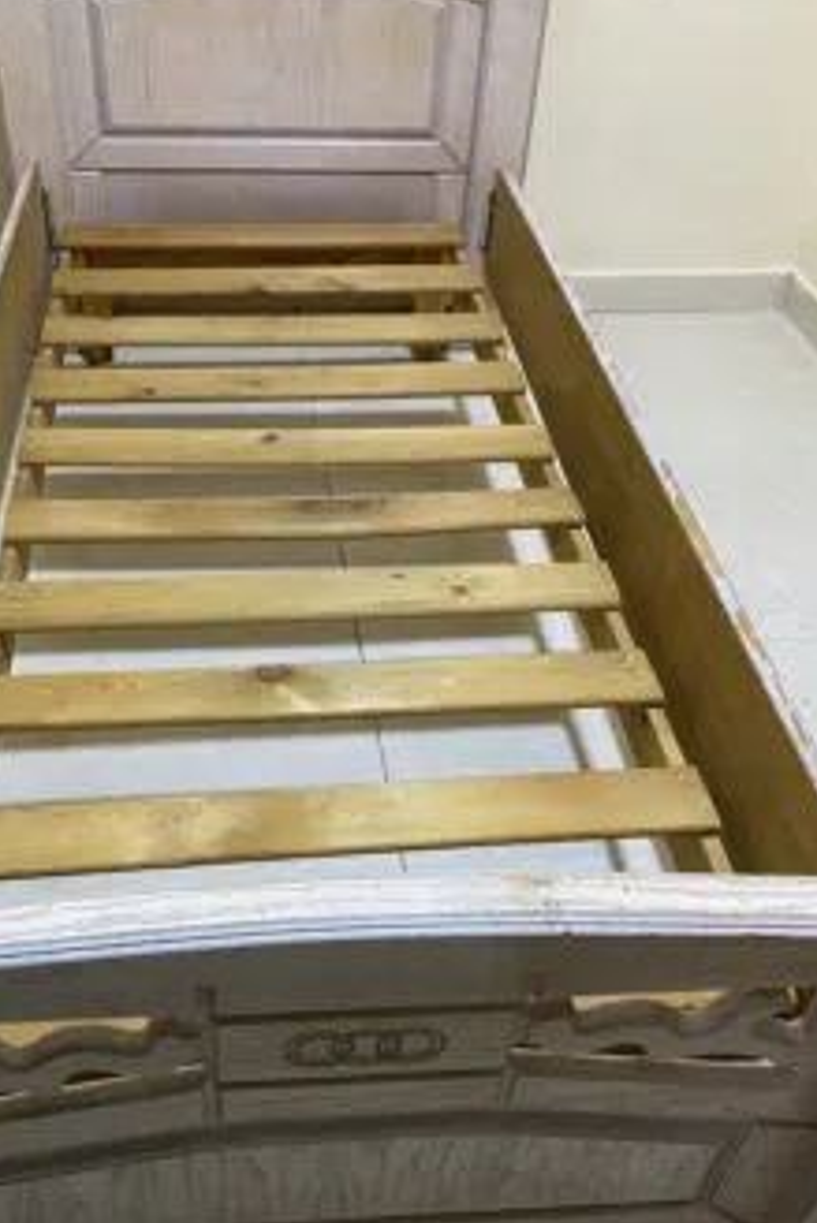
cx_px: 313
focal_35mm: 33
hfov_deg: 39.8
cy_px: 664
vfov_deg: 57.1
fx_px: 1122
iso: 200
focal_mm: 4.25
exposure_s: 1/50
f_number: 1.8
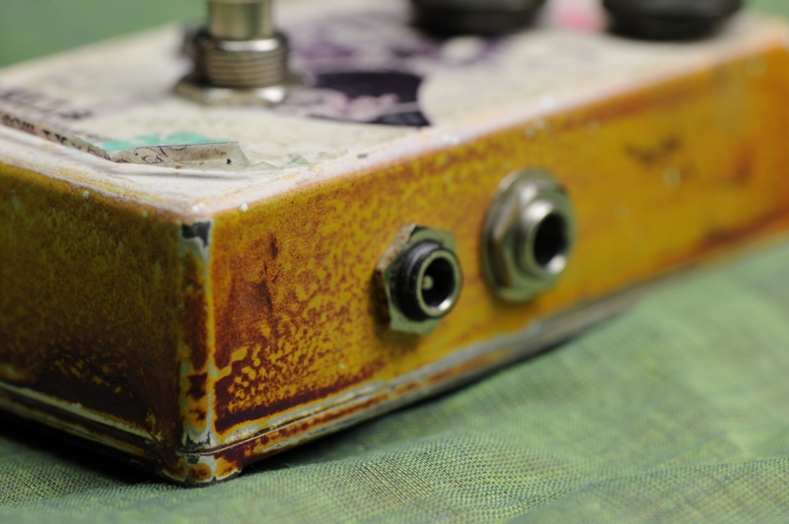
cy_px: 262
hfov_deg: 19.5
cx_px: 394
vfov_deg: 13.0
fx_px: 2299
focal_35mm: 105
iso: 800
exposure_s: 1/60
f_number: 9
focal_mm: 105
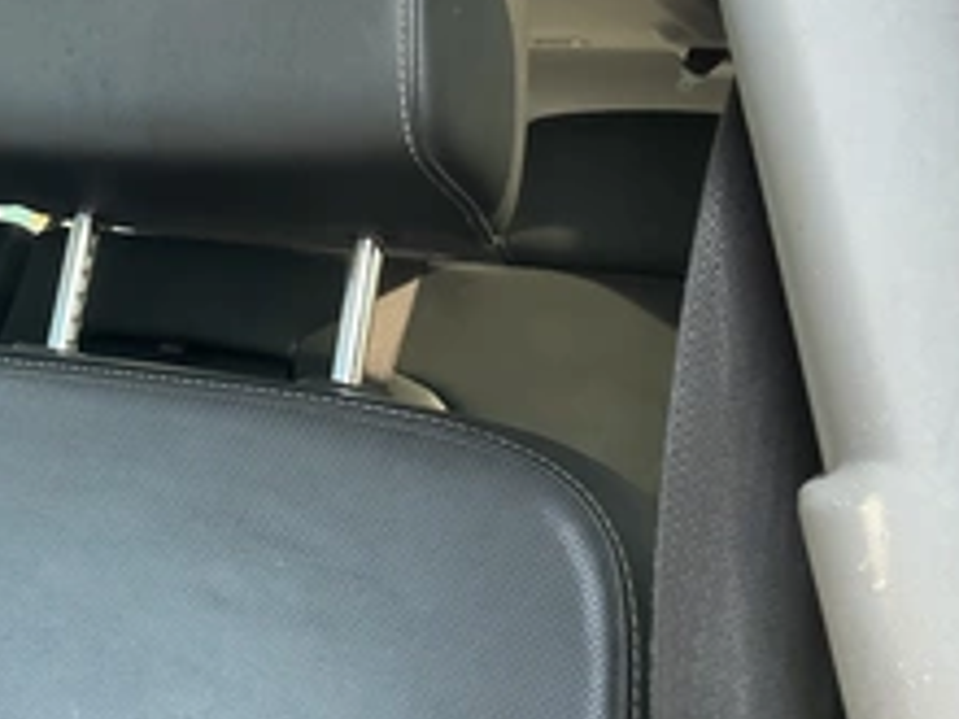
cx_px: 257
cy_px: 222
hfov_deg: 36.7
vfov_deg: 28.3
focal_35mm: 51
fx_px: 1413
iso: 64
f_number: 1.8
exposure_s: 1/95
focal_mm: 3
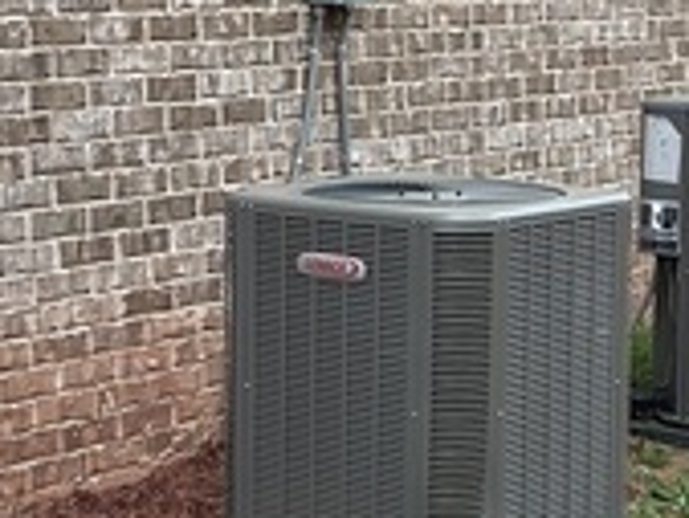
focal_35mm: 110
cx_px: 310
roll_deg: -1.2
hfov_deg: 17.9
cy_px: 208
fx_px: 2191
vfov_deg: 13.5
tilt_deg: -5.4
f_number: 1.8
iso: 16
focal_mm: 3
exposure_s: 1/461
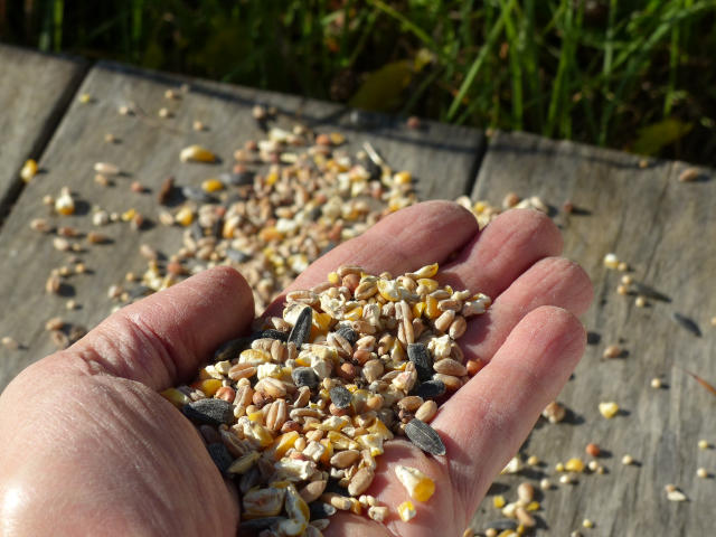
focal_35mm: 95
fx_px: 1965
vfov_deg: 15.6
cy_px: 268
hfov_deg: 20.7
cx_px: 358
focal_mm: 16
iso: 100
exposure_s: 1/800
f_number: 4
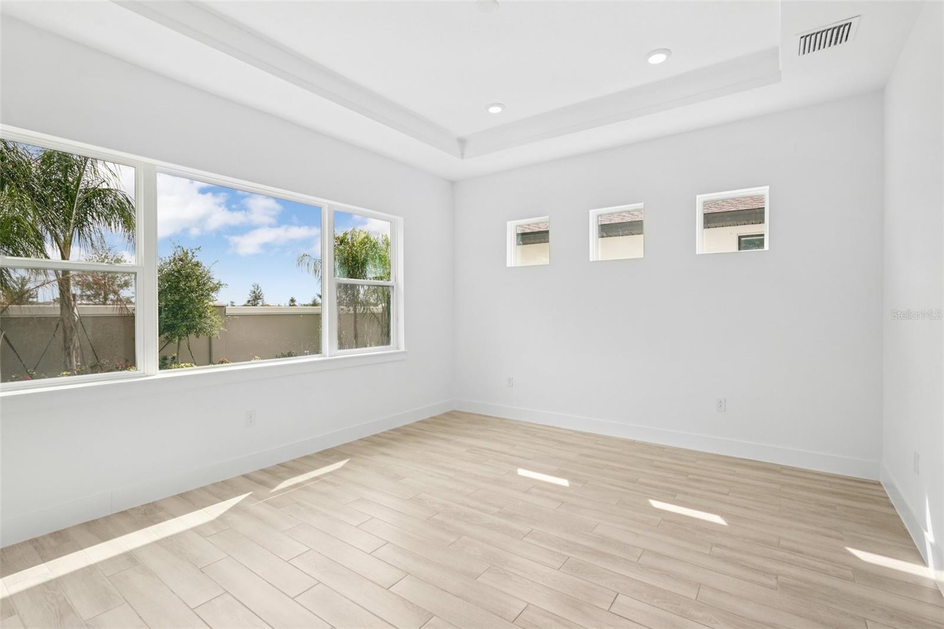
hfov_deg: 93.3
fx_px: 446
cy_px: 314
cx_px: 472
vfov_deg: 70.4
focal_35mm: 17
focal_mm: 17
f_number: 8
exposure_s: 1/400
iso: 400
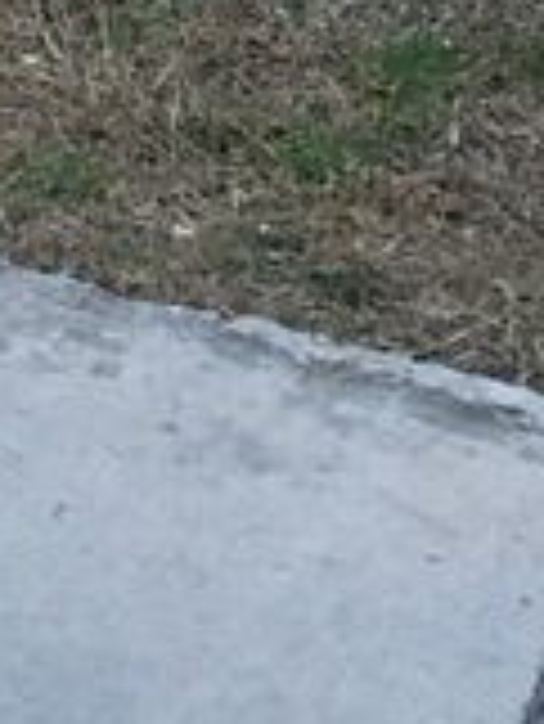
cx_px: -333
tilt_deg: -22.4
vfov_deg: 11.4
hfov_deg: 8.7
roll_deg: -0.4
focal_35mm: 166
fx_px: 3474
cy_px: -364
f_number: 2.2
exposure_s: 1/25
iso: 200
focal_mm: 4.15
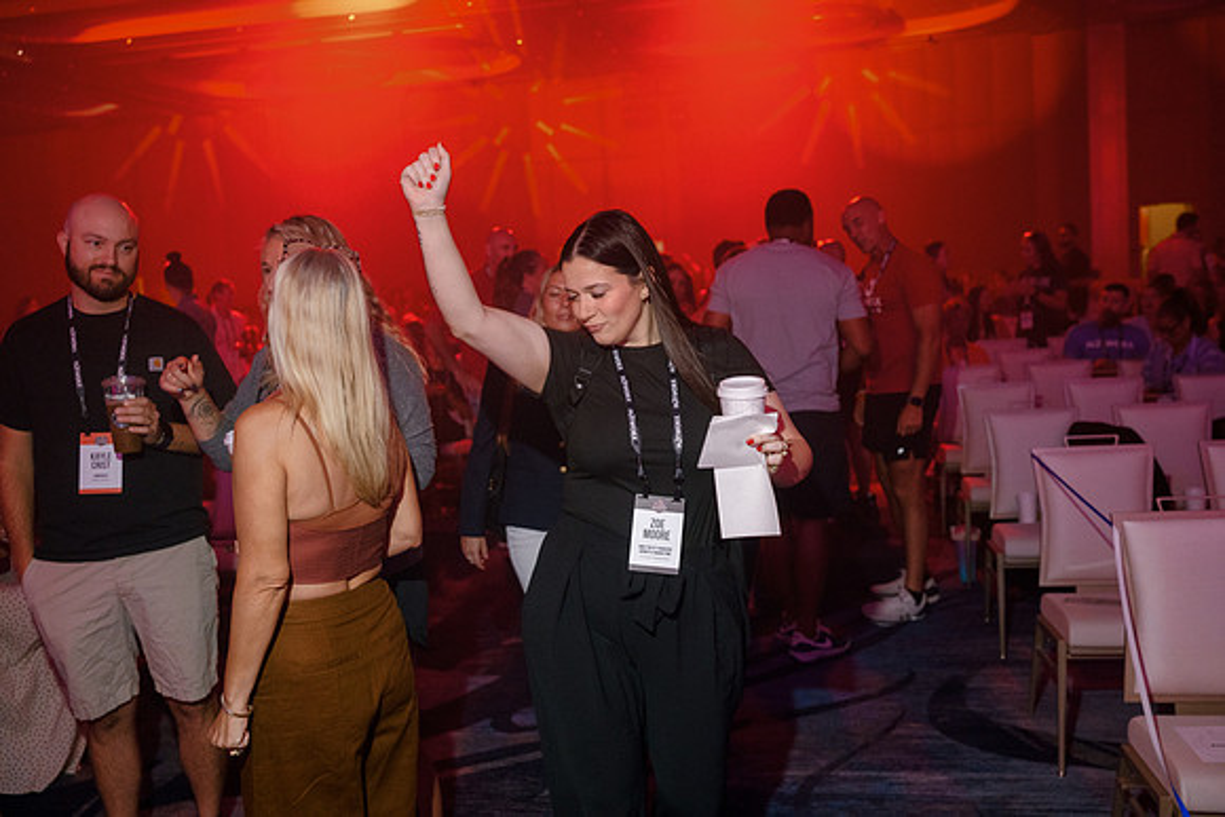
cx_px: 612
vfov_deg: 37.9
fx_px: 1191
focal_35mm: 35
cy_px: 408
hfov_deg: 54.4
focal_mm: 35
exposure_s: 1/160
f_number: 4
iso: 1250
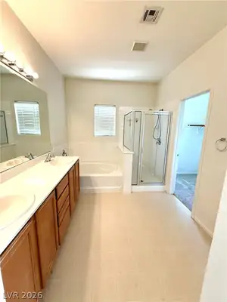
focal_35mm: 14
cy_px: 151
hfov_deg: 85.7
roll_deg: -1.5
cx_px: 114
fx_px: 122
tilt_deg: -10.4
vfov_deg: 102.1
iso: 160
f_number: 2.2
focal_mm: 2.22
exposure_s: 1/120
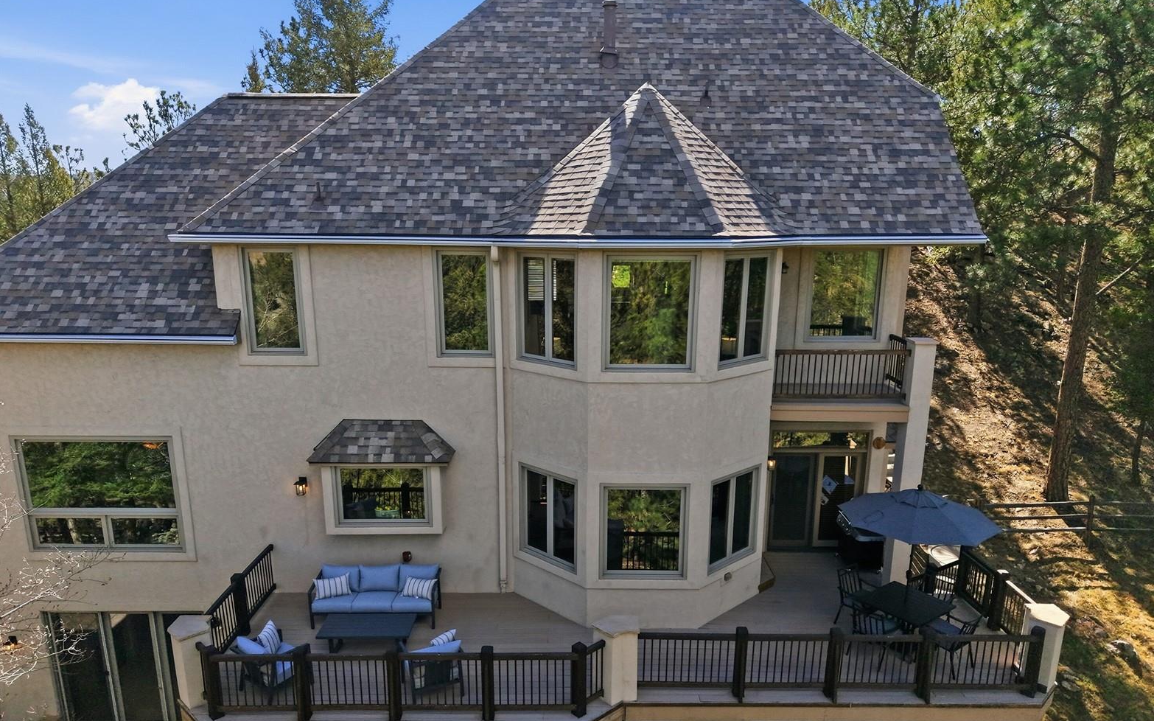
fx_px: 818
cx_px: 576
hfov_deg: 70.4
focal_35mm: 26
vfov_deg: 47.4
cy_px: 422
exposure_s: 1/5000
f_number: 1.8
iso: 390
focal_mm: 8.7
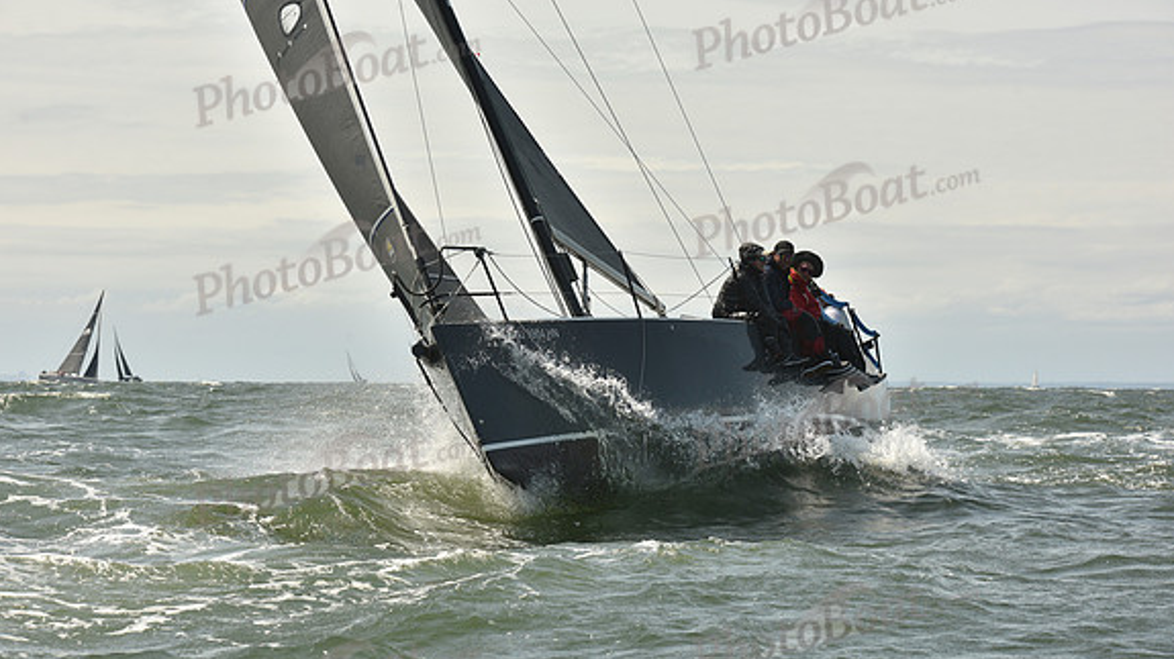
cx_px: 588
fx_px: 4014
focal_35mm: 129
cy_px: 340
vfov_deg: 9.4
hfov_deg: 16.6
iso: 250
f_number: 9
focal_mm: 122
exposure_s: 1/800
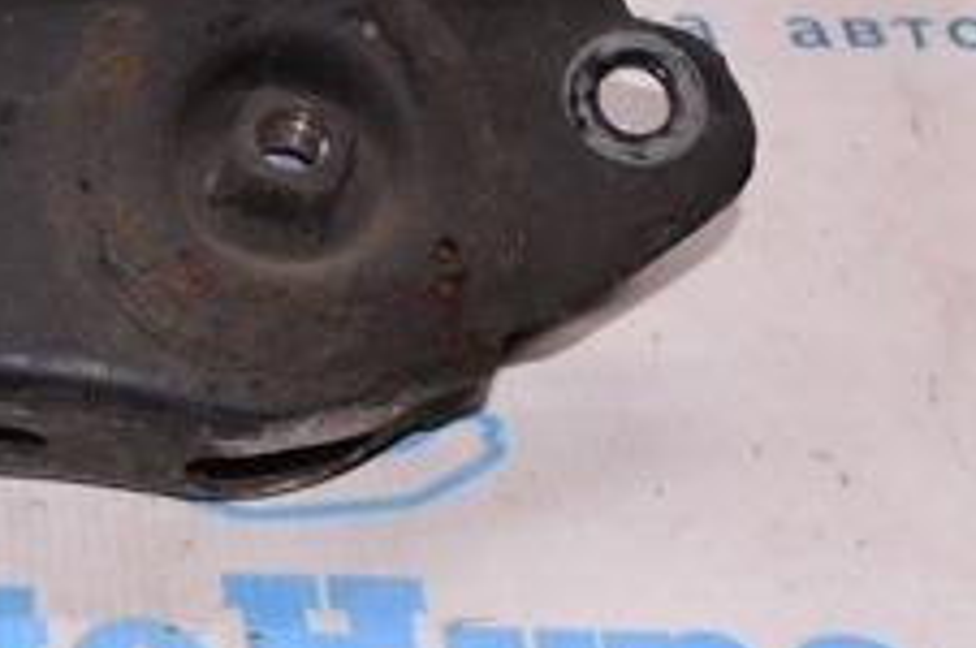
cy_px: 283
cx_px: -367
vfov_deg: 11.1
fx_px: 3341
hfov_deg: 15.6
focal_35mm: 123
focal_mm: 29
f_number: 8
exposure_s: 1/160
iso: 1600
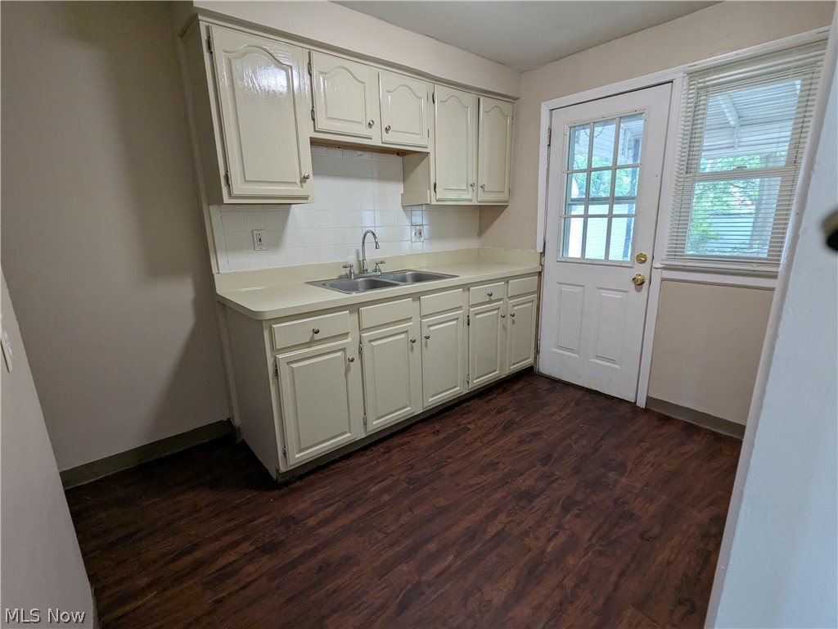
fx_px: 387
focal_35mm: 16
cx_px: 419
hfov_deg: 94.5
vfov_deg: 78.1
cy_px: 314
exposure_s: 1/60
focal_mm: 2.35
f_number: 2.2
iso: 156
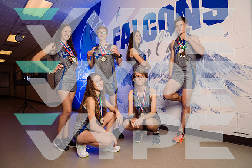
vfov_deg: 53.2
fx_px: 168
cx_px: 126
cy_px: 84
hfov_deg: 73.7
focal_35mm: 24
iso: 400
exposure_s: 1/250
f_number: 7.1
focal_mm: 24
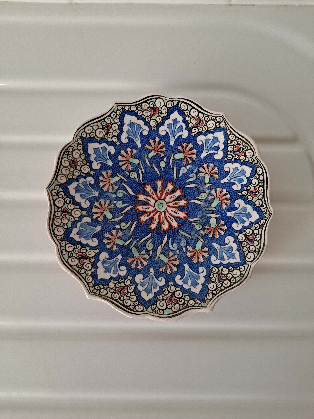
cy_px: 210
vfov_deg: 69.4
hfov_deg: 54.9
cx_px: 157
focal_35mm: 25
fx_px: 302
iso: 40
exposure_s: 1/100
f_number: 2
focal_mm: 4.6
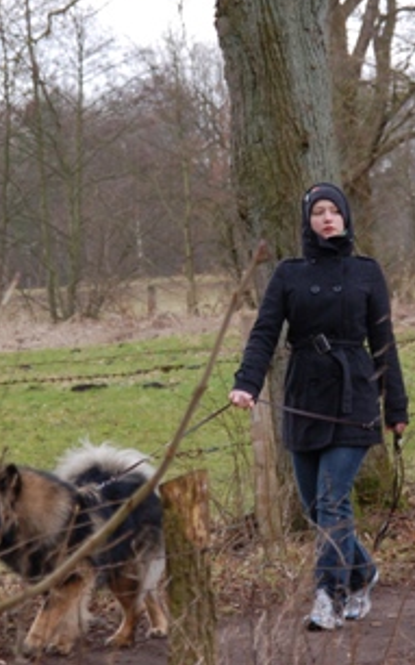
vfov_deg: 9.0
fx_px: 4238
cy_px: 260
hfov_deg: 5.6
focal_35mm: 234
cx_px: 298
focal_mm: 78
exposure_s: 1/160
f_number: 5.6
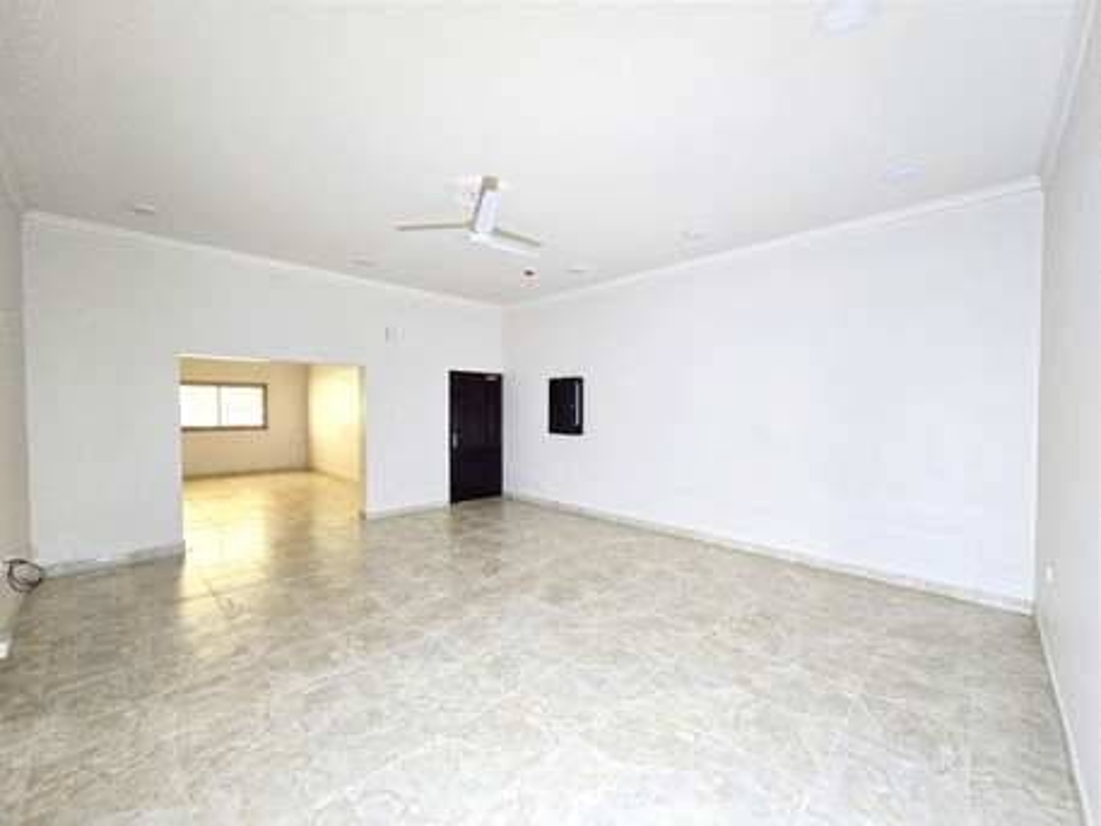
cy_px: 413
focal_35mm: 13
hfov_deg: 106.2
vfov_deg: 89.9
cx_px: 550
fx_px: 414
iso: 640
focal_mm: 2.2
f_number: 2.2
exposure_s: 1/50
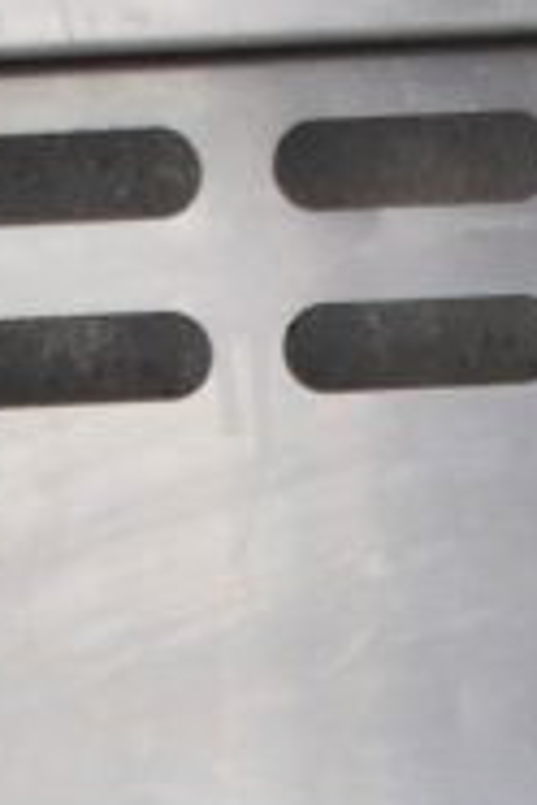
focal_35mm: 236
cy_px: 1932
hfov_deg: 5.8
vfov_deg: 8.1
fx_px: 5280
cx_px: 494
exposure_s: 1/50
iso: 2000
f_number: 4.5
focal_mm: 32
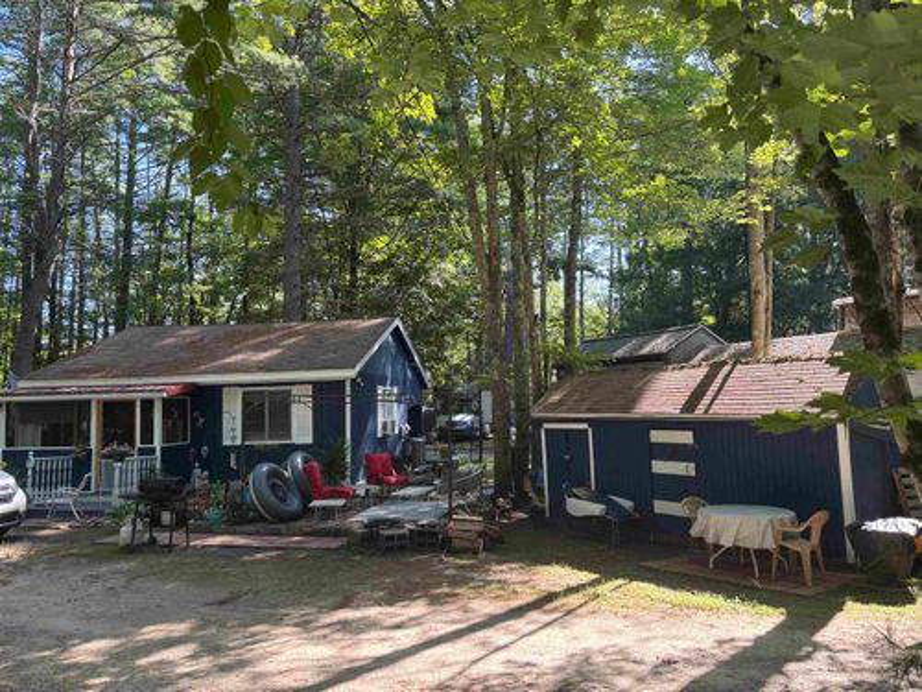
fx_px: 693
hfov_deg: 67.3
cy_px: 346
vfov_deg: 53.1
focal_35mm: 26
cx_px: 461
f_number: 1.6
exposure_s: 1/172
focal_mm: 5.96
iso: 50
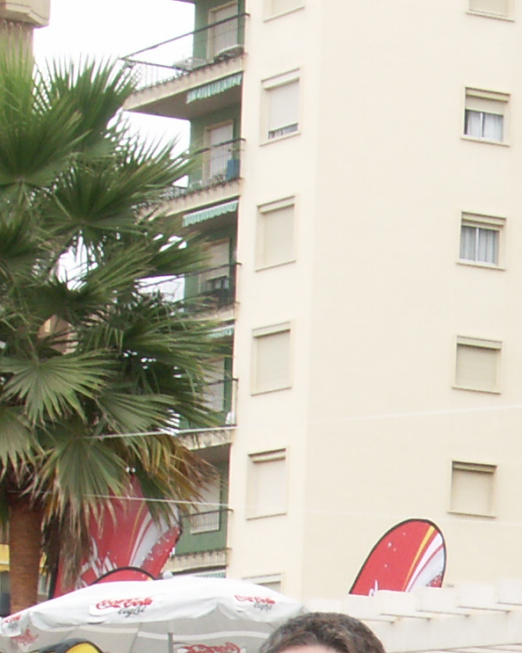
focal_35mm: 223
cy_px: 941
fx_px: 4308
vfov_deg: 8.5
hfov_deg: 6.8
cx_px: 811
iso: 64
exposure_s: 1/100
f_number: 6.3
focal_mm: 13.23
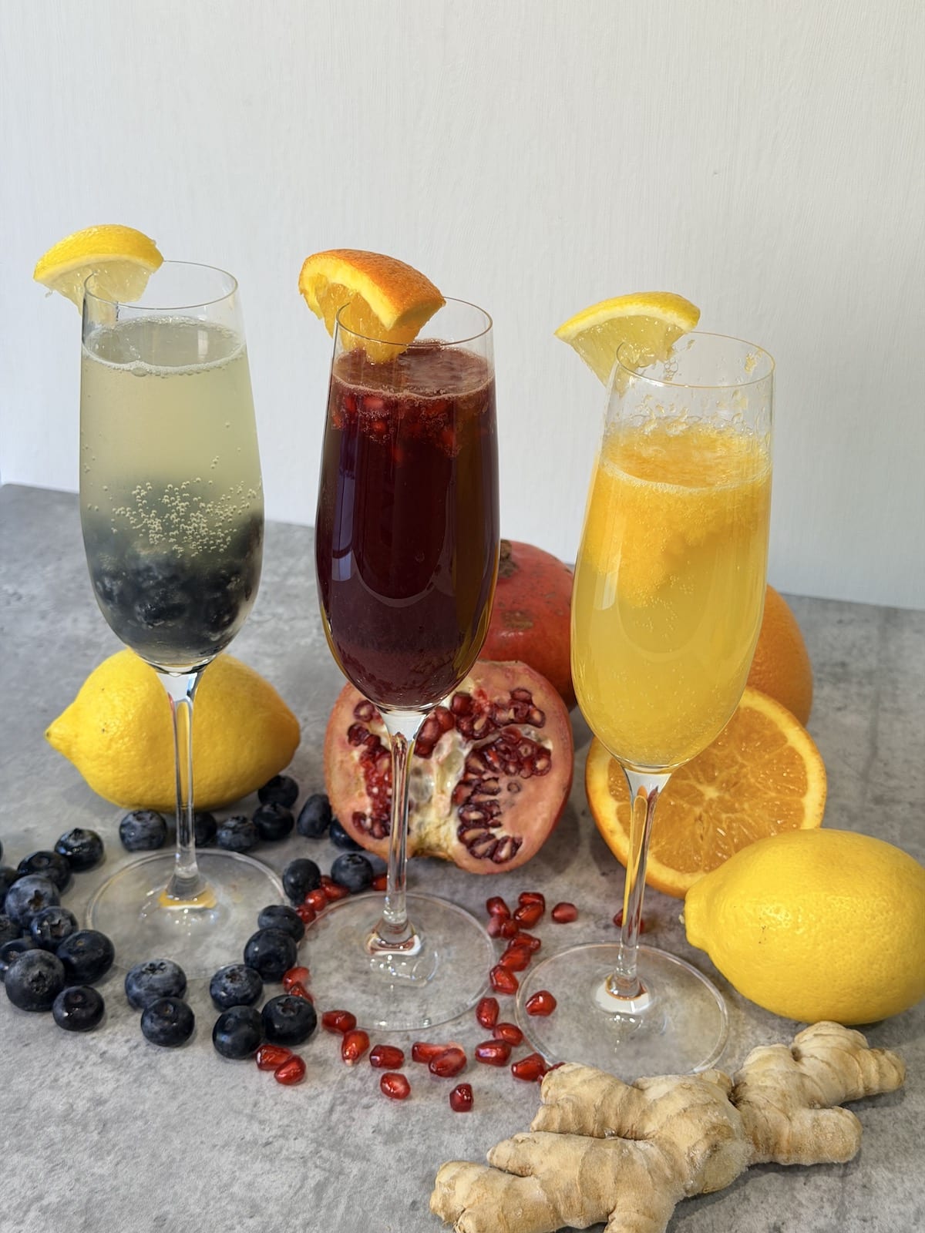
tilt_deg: -29.0
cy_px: 616
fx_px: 1710
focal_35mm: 48
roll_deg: -1.8
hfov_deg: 30.3
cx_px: 462
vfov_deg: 39.7
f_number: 1.78
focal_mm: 6.76
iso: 100
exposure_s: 1/102
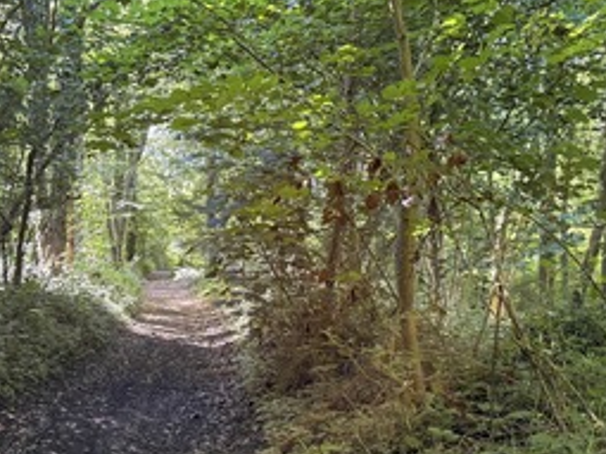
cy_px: 298
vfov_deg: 30.7
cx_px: 269
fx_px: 822
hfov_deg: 40.4
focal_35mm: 47
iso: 250
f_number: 1.78
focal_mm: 6.76
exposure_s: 1/60
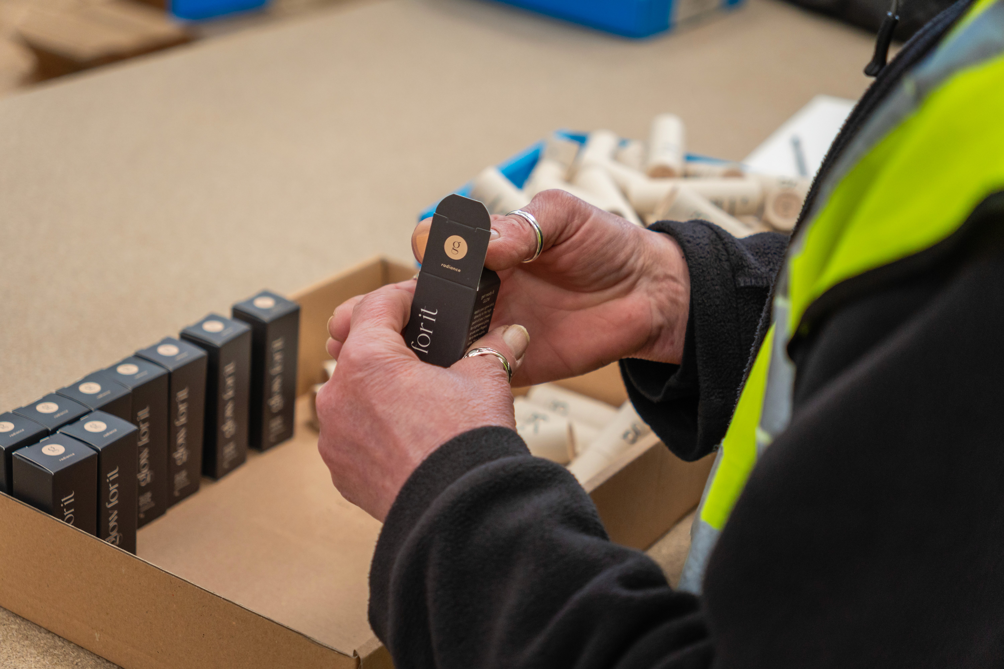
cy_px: 334
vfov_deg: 20.5
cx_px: 502
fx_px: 1853
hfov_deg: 30.3
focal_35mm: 66
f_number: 2.8
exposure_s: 1/250
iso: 640
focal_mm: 44.3
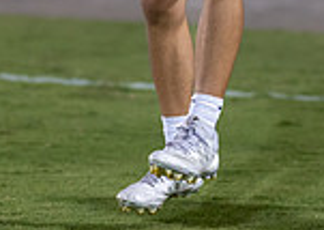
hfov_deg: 3.1
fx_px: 5965
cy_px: -221
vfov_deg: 2.2
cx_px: 218
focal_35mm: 650
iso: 640
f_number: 1.8
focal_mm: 135
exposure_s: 1/1250
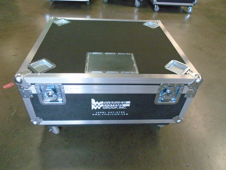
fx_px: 170
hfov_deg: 67.3
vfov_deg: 53.1
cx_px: 113
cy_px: 85
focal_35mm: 26
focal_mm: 4.6
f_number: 3.2
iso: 800
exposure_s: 1/100
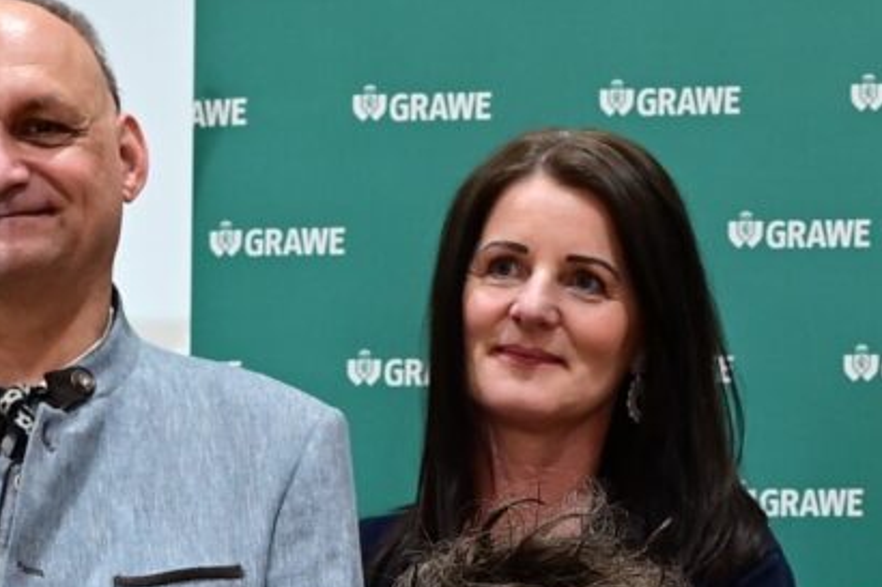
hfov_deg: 10.3
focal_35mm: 200
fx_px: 4898
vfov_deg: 6.4
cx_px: 336
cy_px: 1588
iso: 450
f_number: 4
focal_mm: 32
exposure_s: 1/30
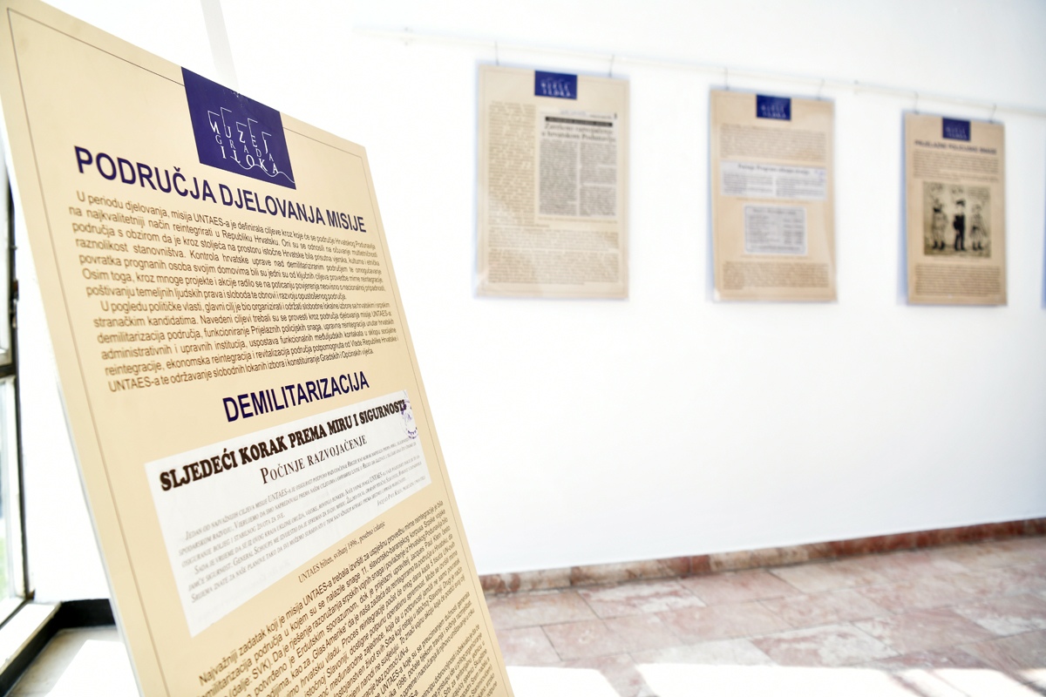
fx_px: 697
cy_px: 348
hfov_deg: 73.7
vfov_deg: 53.1
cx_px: 523
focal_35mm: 24
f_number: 4
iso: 250
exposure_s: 1/250
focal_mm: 24
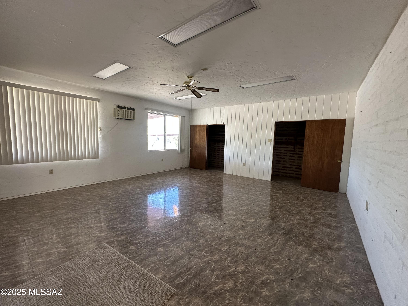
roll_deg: -1.4
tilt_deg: -4.2
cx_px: 204
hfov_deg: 102.1
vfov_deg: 85.7
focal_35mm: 14
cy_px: 153
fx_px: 165
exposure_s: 1/120
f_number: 2.2
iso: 200
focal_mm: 2.22
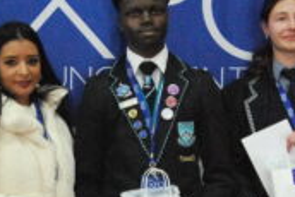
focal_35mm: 102
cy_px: 129
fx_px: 840
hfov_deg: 19.8
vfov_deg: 13.4
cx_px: 84
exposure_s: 1/50
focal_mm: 23
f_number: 3.8
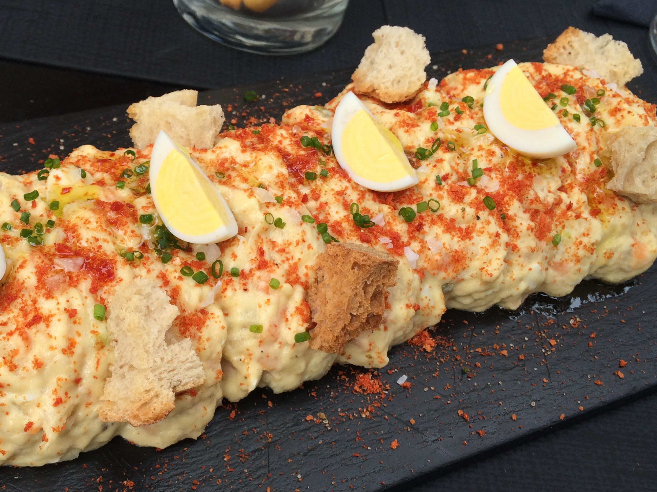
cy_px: 306
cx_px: 222
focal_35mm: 44
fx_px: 835
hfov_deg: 42.4
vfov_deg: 32.7
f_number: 2.2
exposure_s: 1/345
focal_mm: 4.12
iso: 32
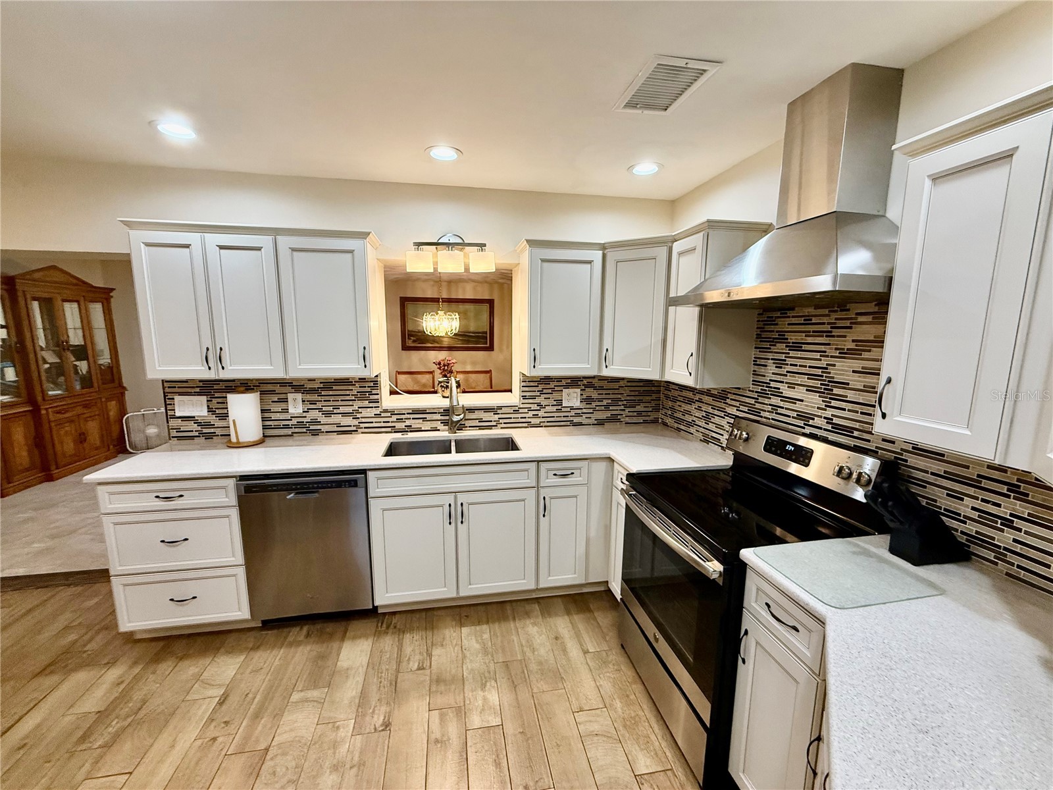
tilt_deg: -8.2
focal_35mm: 14
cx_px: 526
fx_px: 426
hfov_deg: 102.1
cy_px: 395
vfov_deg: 85.7
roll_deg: -1.3
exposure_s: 1/120
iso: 250
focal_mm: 2.22
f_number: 2.2
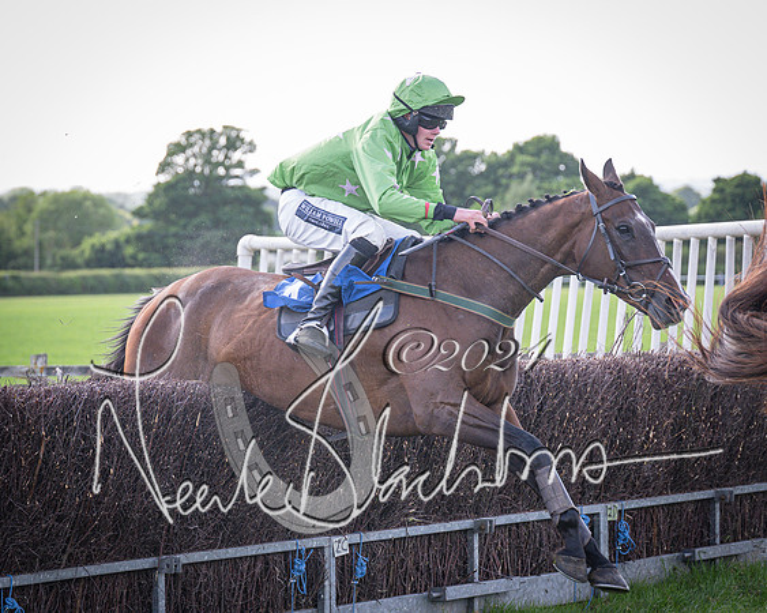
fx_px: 2930
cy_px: 370
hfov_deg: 14.9
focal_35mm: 129
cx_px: 312
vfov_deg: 11.9
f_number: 2.8
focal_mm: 70
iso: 640
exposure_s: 1/1600
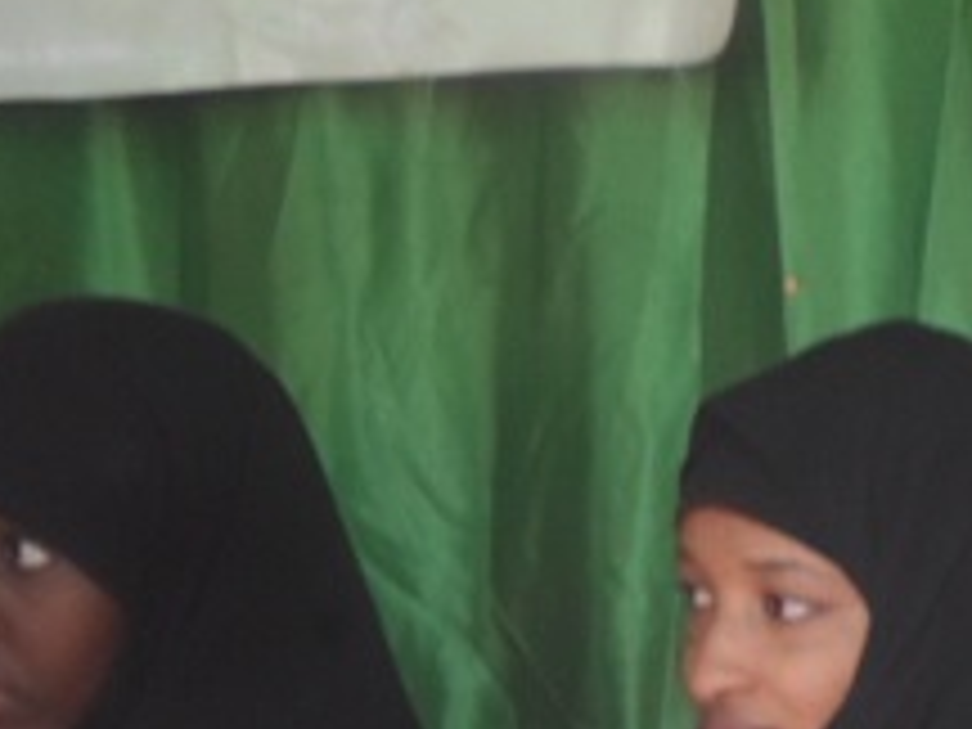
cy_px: 821
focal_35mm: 240
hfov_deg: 8.2
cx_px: 1064
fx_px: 6739
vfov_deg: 6.2
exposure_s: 1/60
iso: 120
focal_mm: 18
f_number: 5.2
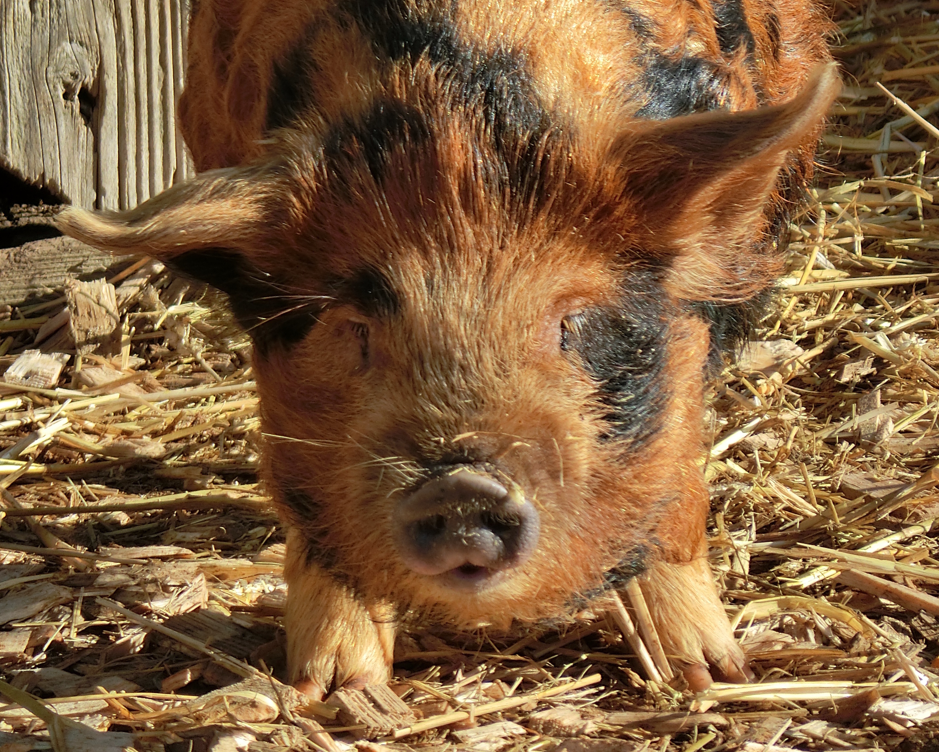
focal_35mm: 469
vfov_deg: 3.3
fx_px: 13035
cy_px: 376
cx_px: 482
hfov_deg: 4.1
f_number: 5.9
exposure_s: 1/200
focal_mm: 81
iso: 80
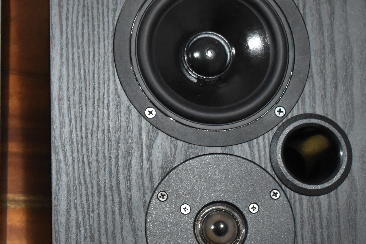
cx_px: 33
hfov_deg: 25.7
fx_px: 774
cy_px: 134
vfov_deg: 17.9
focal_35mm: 76
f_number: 4
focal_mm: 23
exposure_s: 1/20
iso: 5000
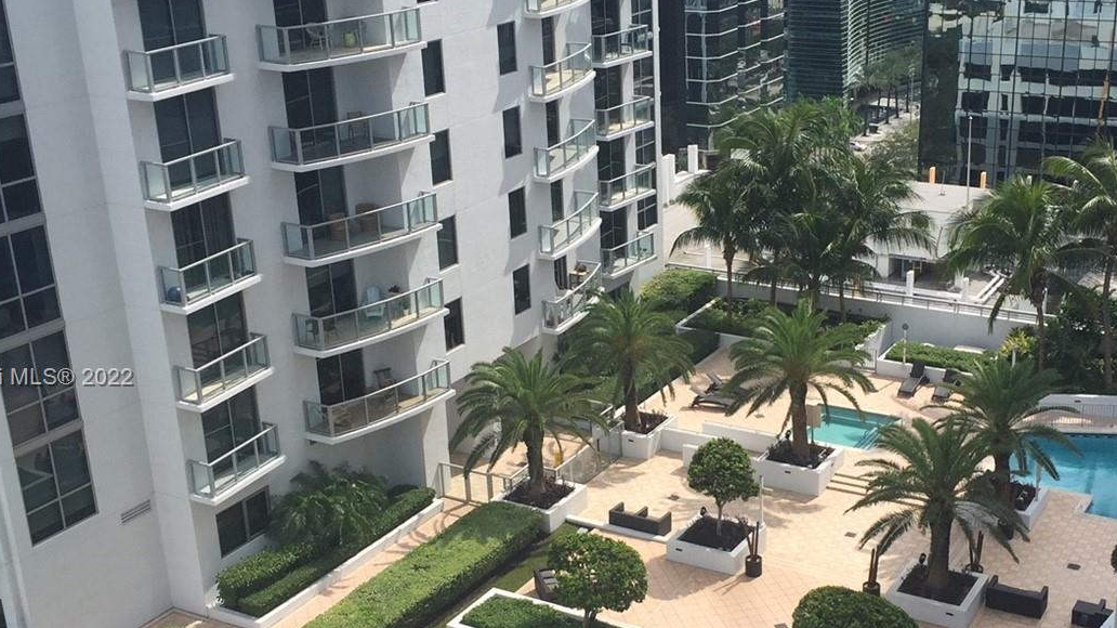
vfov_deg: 24.4
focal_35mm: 49
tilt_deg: -22.1
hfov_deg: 42.0
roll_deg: +0.6
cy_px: 379
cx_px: 653
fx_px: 1451
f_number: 2.2
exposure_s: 1/1799
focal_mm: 4.15
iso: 32
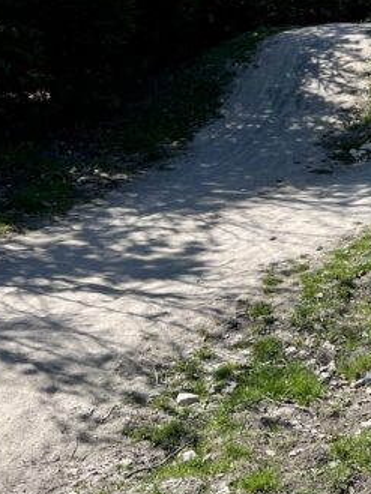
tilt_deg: -0.3
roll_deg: -0.2
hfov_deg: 17.0
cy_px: -41
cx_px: 508
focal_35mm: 81
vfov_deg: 22.8
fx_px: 1157
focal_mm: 5.7
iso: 50
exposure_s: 1/3257
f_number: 1.5
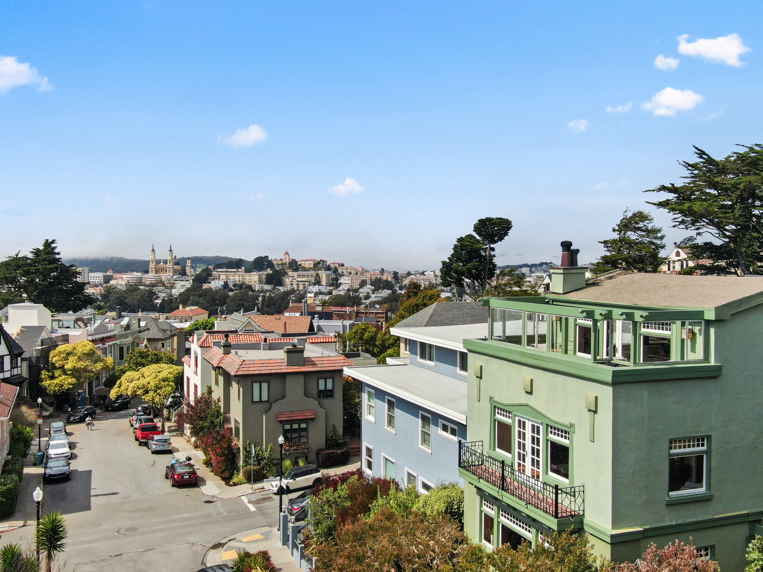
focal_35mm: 36
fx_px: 794
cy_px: 286
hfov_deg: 51.4
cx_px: 382
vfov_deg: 39.7
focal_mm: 6.08
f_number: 3.3
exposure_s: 1/240
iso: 100
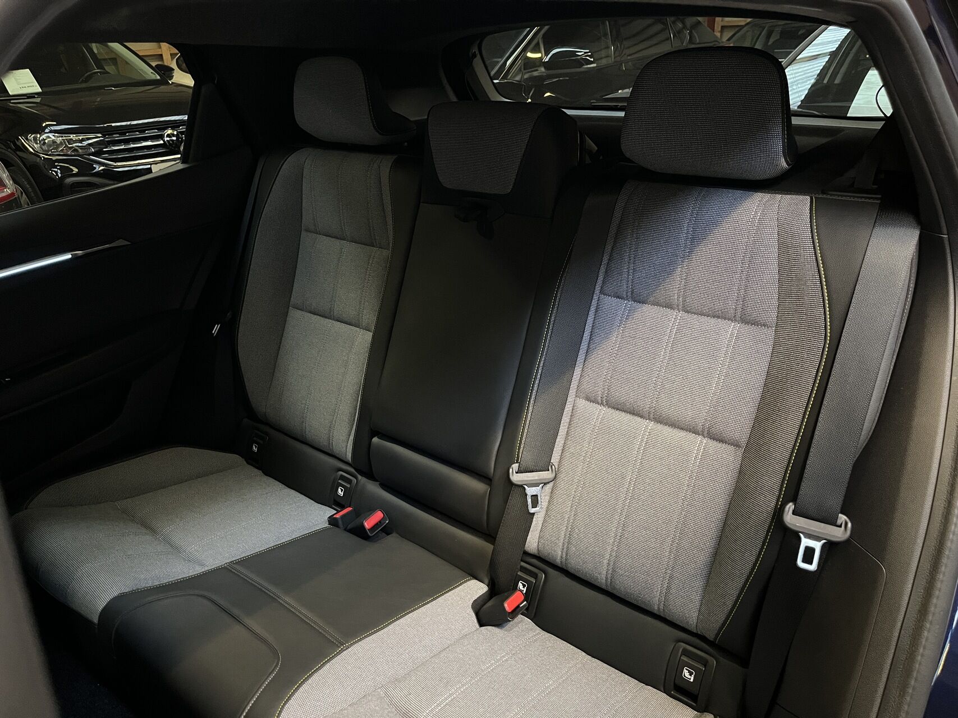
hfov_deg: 67.3
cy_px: 359
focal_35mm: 26
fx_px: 720
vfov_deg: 53.1
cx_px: 479
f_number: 1.6
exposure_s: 1/25
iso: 500
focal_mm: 5.1
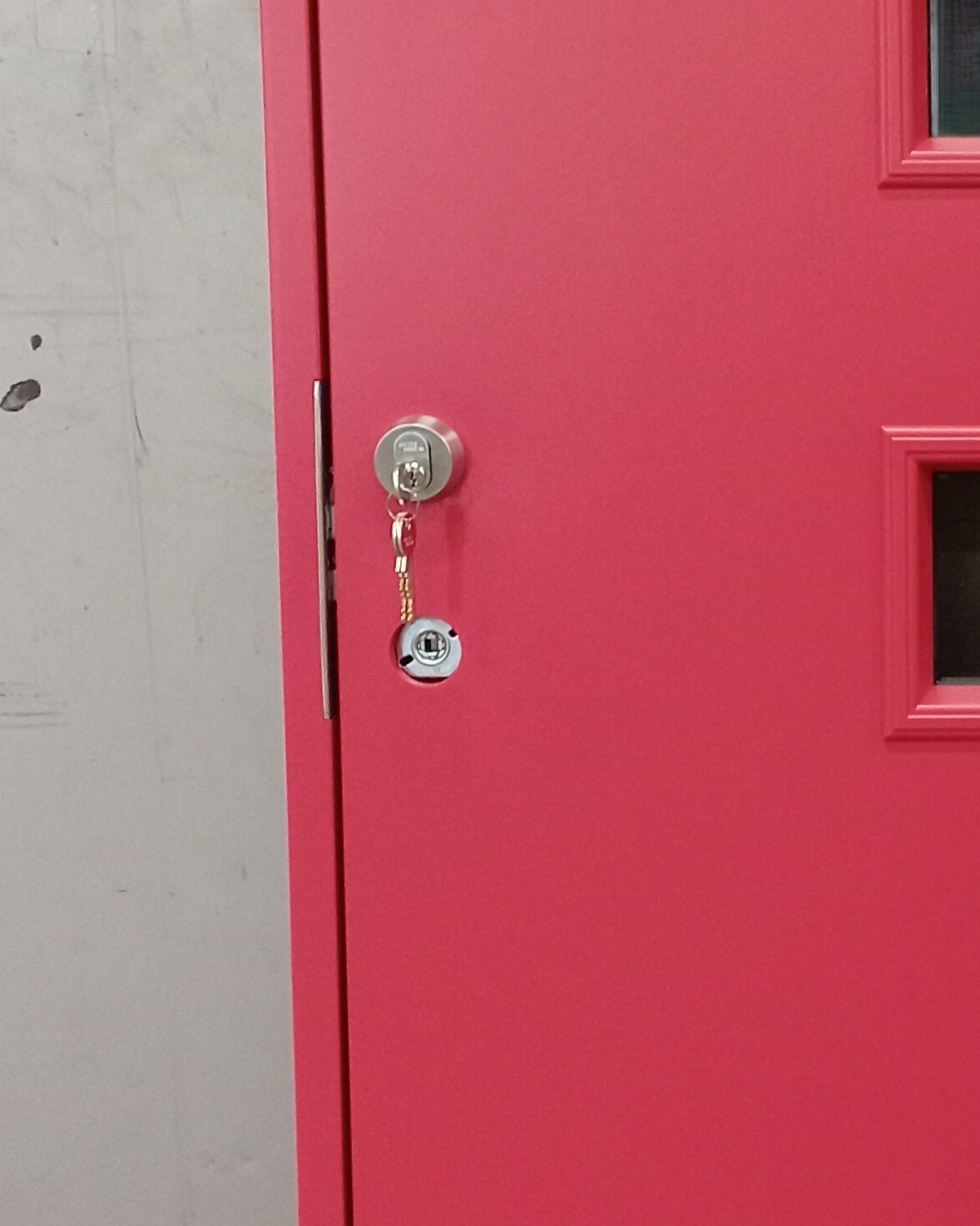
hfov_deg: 20.0
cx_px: 1075
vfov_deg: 26.0
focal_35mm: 73
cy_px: 444
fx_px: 2647
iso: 1082
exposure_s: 1/20
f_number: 1.8
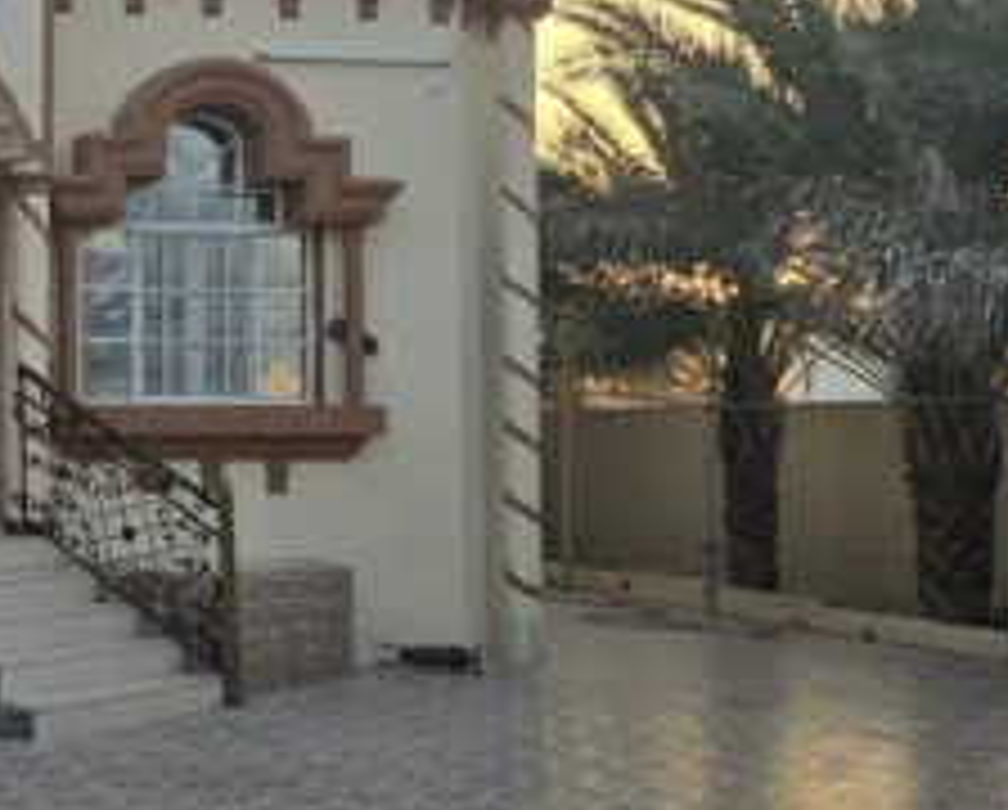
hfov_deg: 27.2
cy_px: 356
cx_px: -90
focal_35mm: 64
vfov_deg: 23.9
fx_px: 1913
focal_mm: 6.3
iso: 12
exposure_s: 1/303
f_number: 1.7
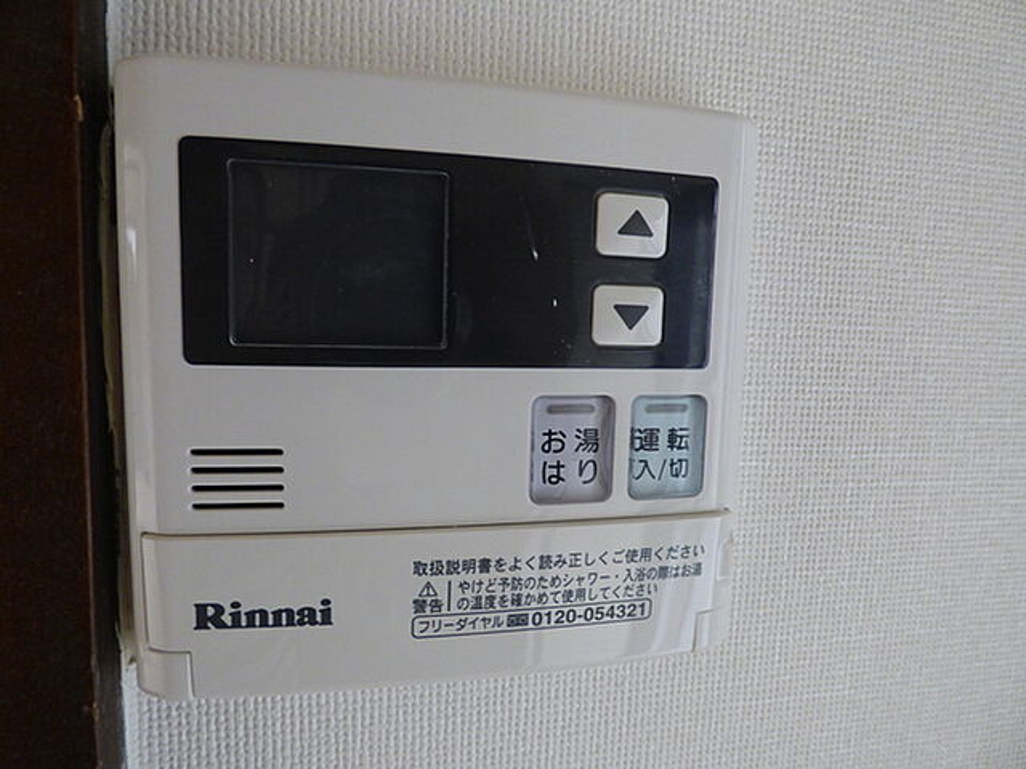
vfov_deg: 66.0
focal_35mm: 20
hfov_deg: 81.7
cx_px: 513
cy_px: 384
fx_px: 593
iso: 400
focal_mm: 3.58
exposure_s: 1/50
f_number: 2.8
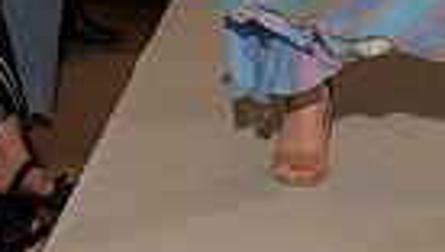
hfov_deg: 7.9
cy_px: -375
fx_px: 3225
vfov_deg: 4.4
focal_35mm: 273
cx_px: 411
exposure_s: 1/250
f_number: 9
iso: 800
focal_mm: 80
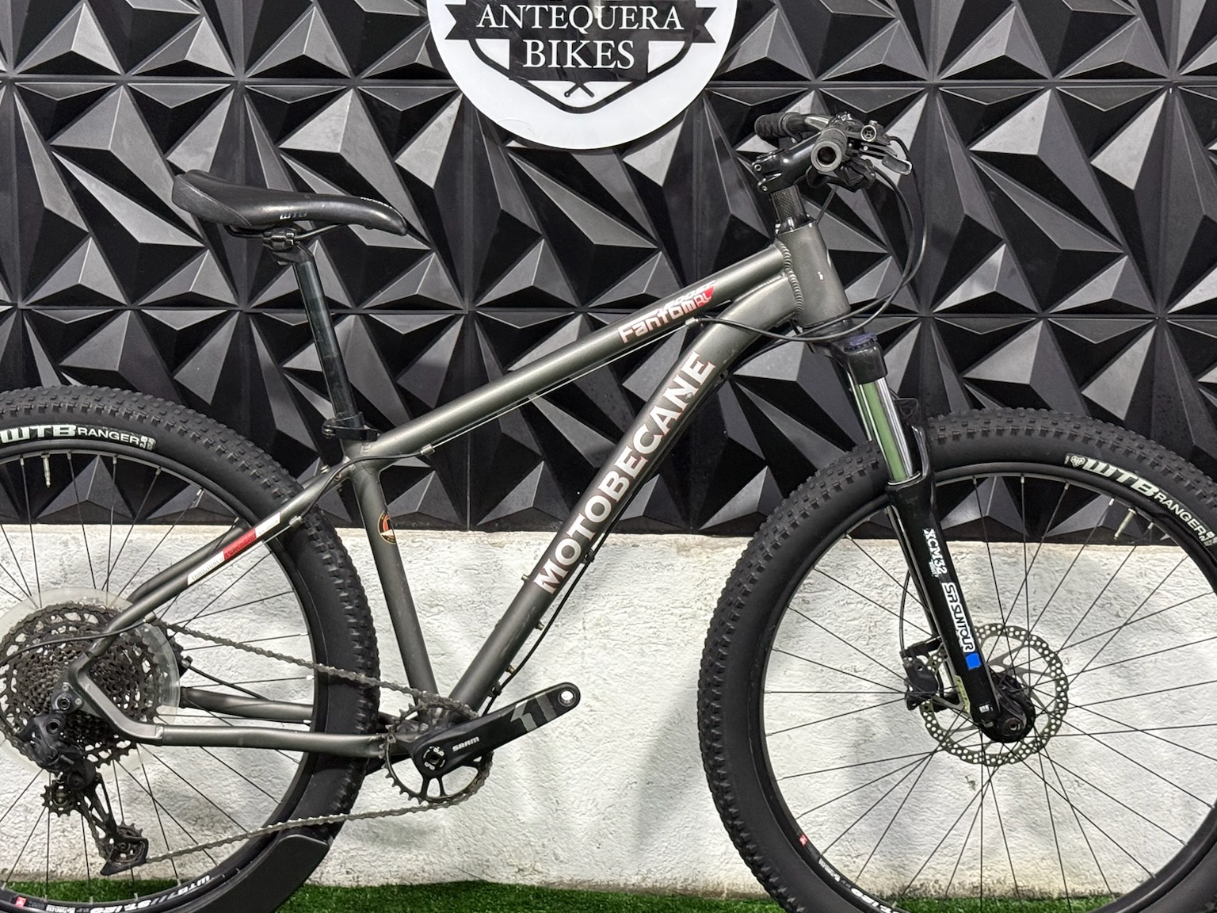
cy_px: 437
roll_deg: -0.4
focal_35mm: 64
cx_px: 537
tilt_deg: -8.3
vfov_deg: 22.9
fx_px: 2250
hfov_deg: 30.2
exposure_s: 1/60
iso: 250
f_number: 1.78
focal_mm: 6.76
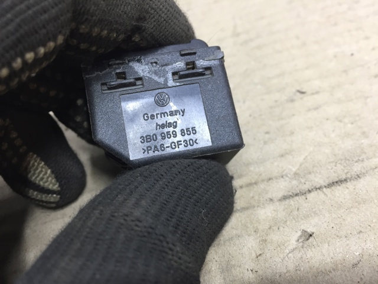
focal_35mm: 29
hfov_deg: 61.7
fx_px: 317
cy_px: 142
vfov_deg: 48.2
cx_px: 189
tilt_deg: -45.2
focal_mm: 4.15
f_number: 2.2
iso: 100
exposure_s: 1/33
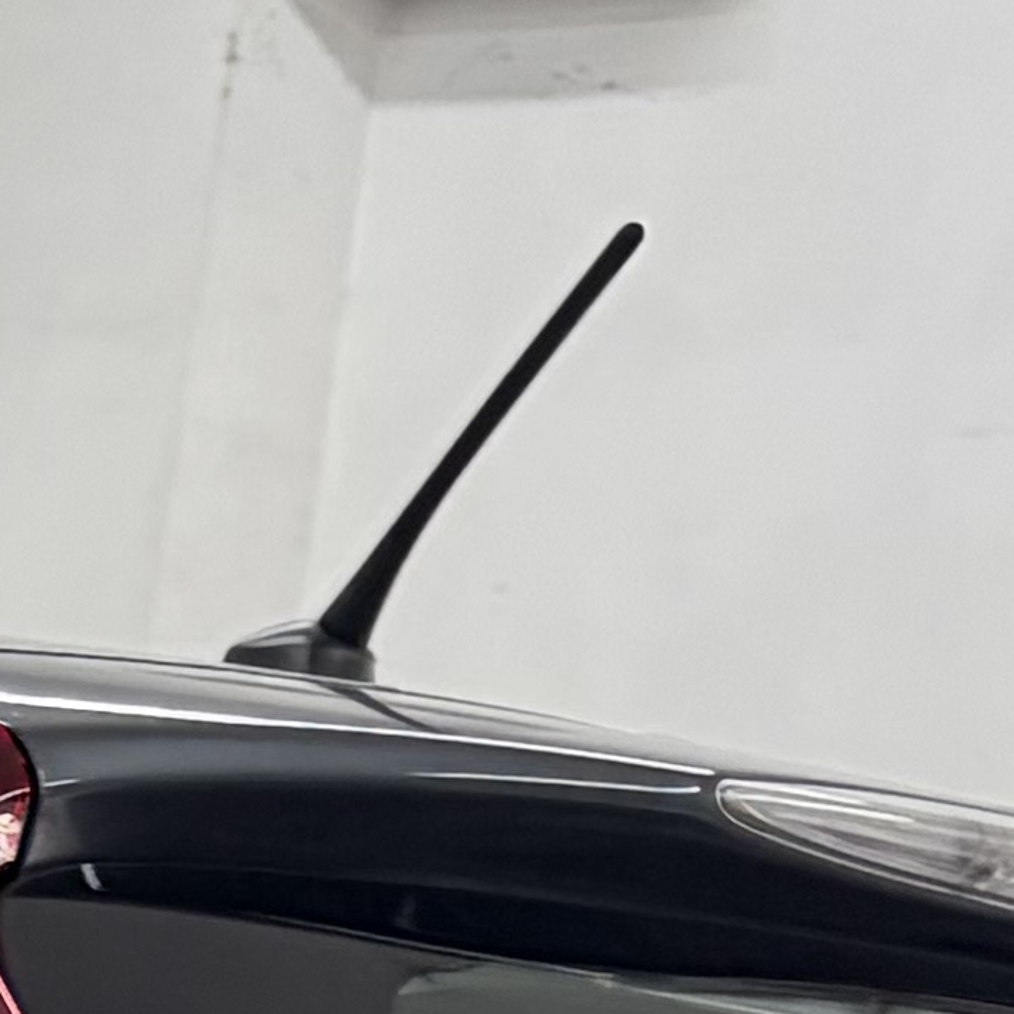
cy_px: 2096
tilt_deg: -5.1
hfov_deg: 8.7
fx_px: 6164
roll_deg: -5.0
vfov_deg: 8.8
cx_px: -1314
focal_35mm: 186
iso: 125
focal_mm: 5.96
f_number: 1.6
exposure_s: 1/121
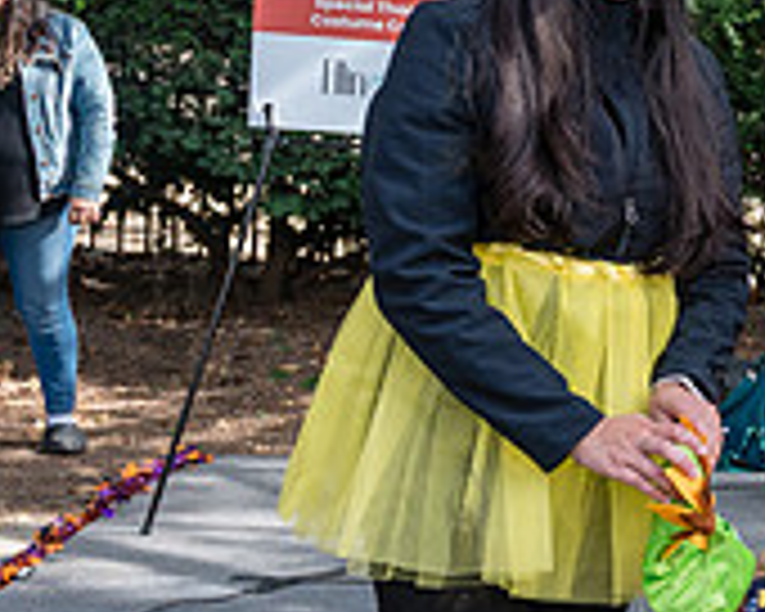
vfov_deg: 19.7
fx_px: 1766
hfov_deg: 21.6
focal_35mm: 78
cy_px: 315
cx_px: 1040
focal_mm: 24
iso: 1000
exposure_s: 1/1000
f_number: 4
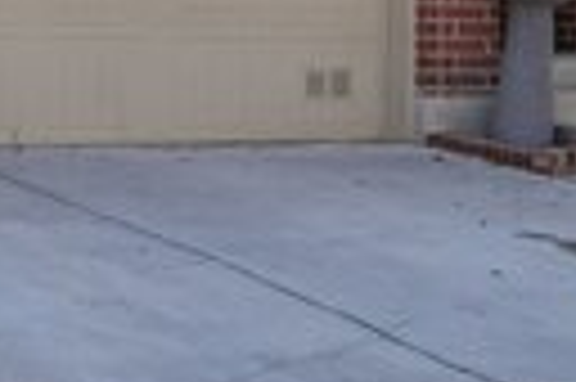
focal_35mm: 150
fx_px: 2397
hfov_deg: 13.6
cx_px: 126
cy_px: -461
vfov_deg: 8.5
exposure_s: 1/200
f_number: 8
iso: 200
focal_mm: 30
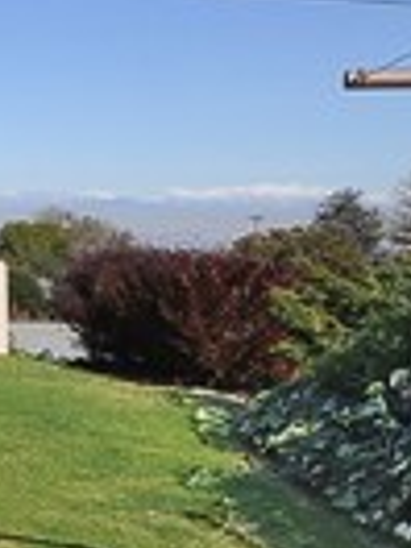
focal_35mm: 70
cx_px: -681
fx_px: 1108
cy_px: 206
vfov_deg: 27.7
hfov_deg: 13.0
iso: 200
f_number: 9
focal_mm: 10
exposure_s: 1/50
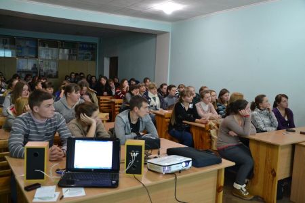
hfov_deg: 57.2
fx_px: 280
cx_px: 152
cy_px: 102
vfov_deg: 40.0
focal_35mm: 33
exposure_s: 1/15
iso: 1600
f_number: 3.8
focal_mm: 22
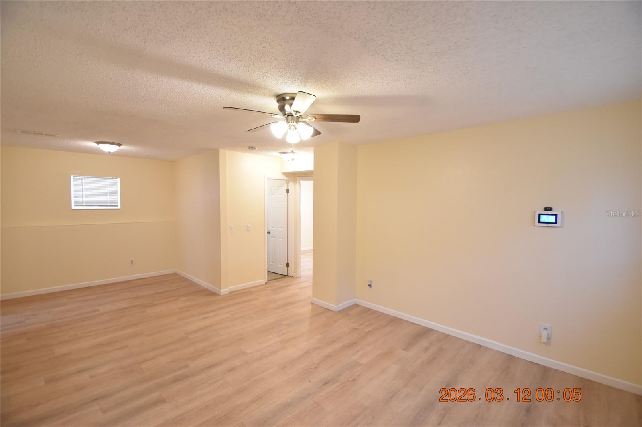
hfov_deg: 100.4
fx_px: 267
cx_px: 321
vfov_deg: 77.3
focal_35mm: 15
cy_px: 214
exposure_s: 1/45
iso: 800
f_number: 3.5
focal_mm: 10
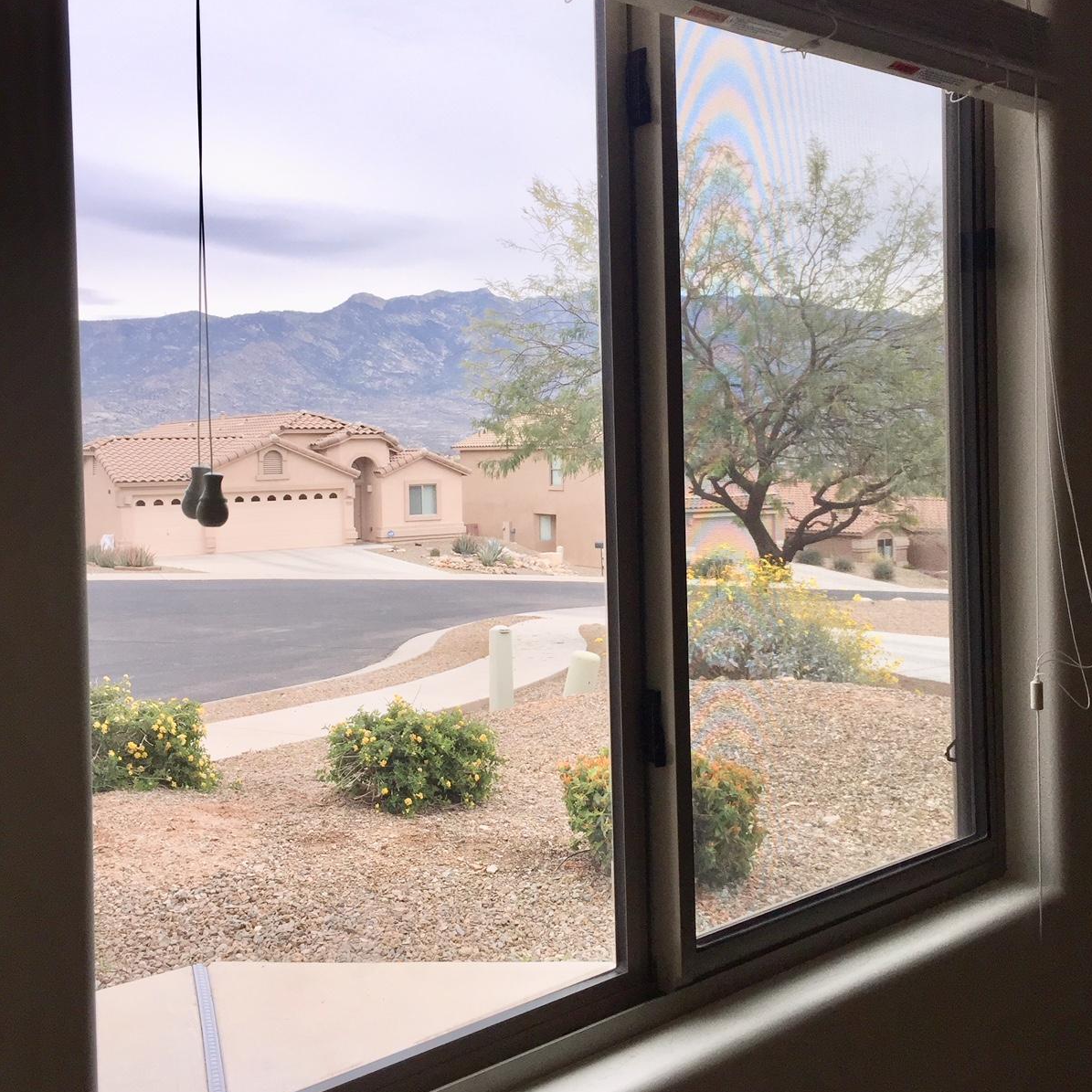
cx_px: 557
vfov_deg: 47.2
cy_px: 492
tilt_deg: -0.9
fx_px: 1249
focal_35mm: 35
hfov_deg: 47.2
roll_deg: +0.4
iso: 50
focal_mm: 4.15
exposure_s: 1/1647
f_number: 2.2
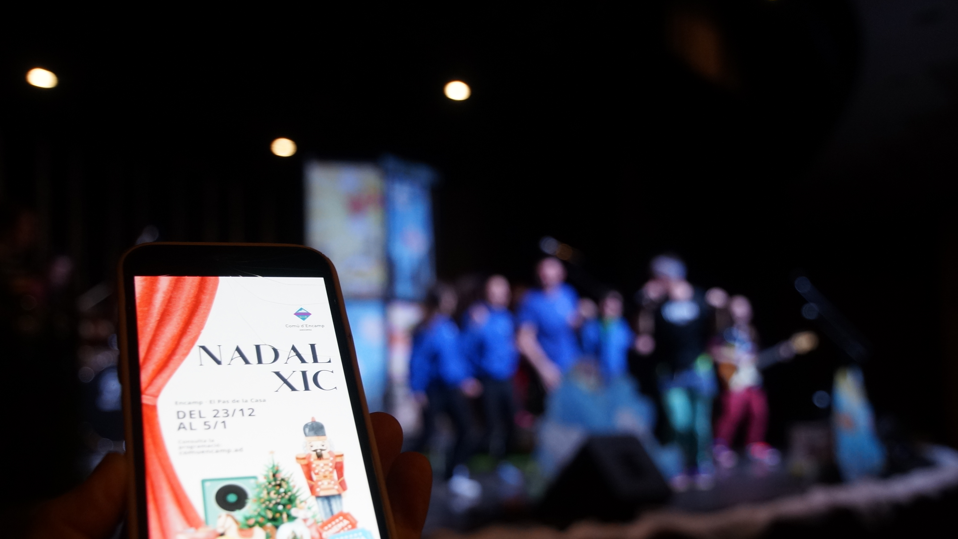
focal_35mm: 41
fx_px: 1042
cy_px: 316
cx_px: 480
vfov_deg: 29.0
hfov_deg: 49.4
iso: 800
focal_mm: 26
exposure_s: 1/60
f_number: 4
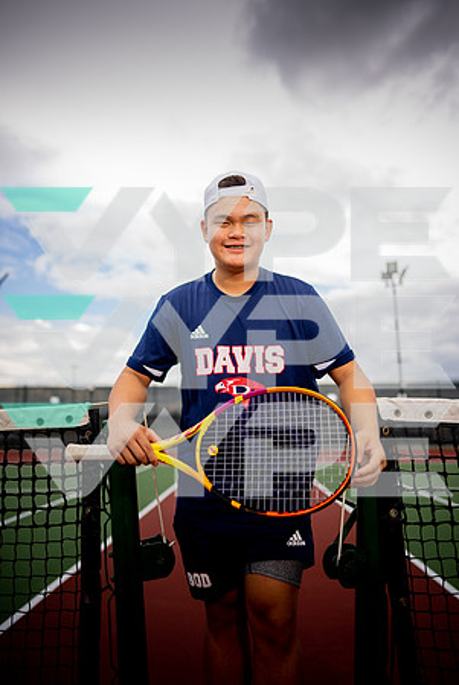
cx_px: 230
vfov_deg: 73.7
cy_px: 342
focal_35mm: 24
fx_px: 458
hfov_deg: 53.2
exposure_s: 1/1600
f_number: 1.4
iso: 50
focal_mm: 24
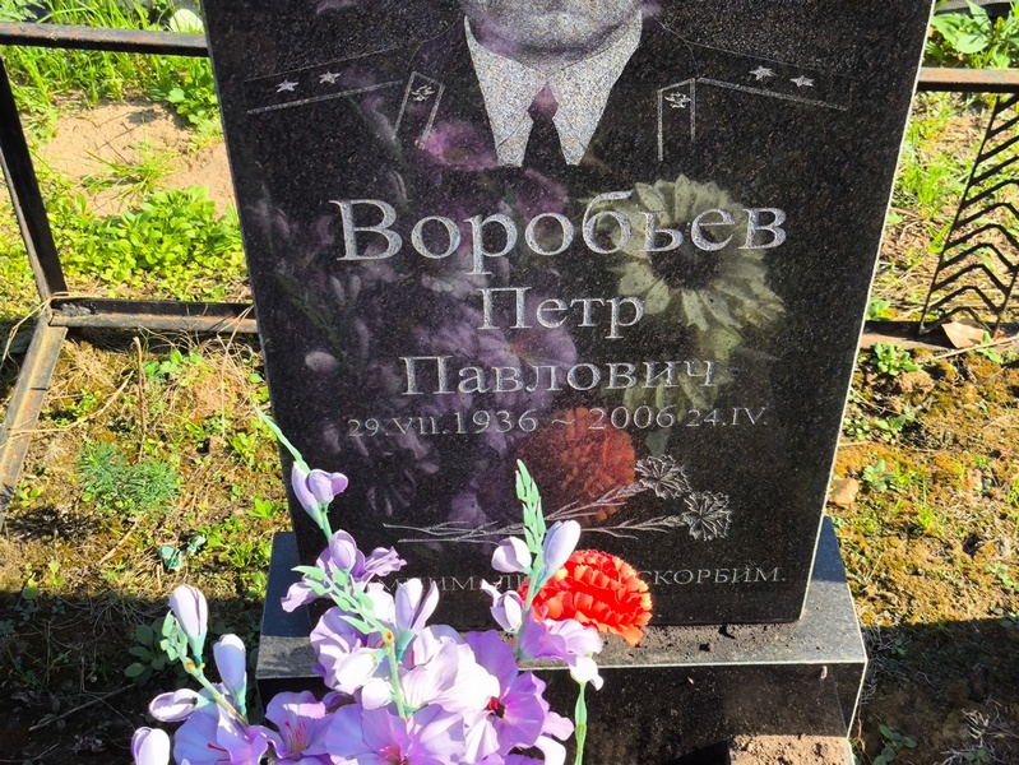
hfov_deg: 38.2
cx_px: 510
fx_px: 1473
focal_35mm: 50
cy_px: 382
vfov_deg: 29.1
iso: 50
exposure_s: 1/559
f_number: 1.7
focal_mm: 4.71
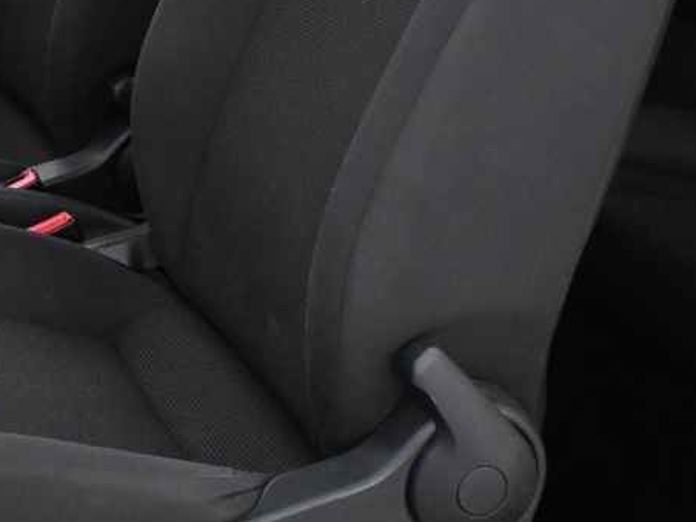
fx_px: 2028
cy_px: -28
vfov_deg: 14.4
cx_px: -5
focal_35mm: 101
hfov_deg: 18.9
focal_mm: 19.5
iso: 4000
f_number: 3.8
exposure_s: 1/60
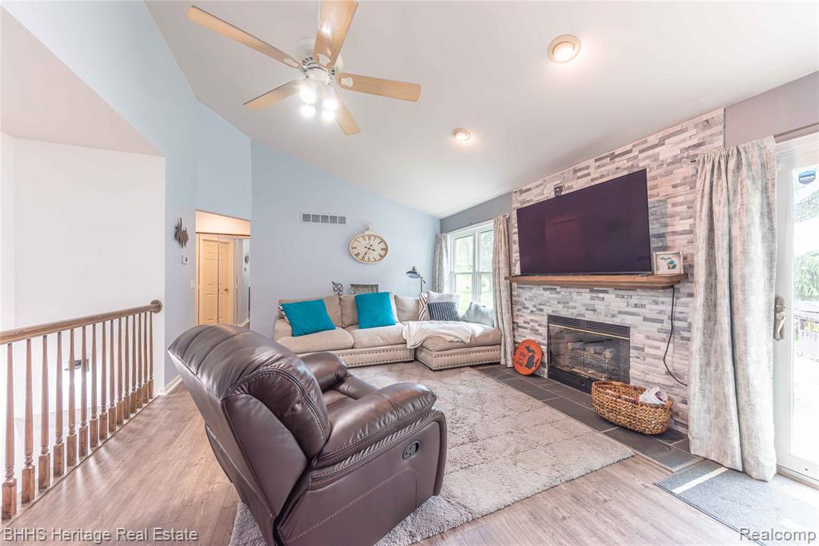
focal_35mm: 12
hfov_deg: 112.6
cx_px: 410
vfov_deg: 90.0
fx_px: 273
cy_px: 273
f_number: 6.3
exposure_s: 1/80
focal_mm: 12
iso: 1000
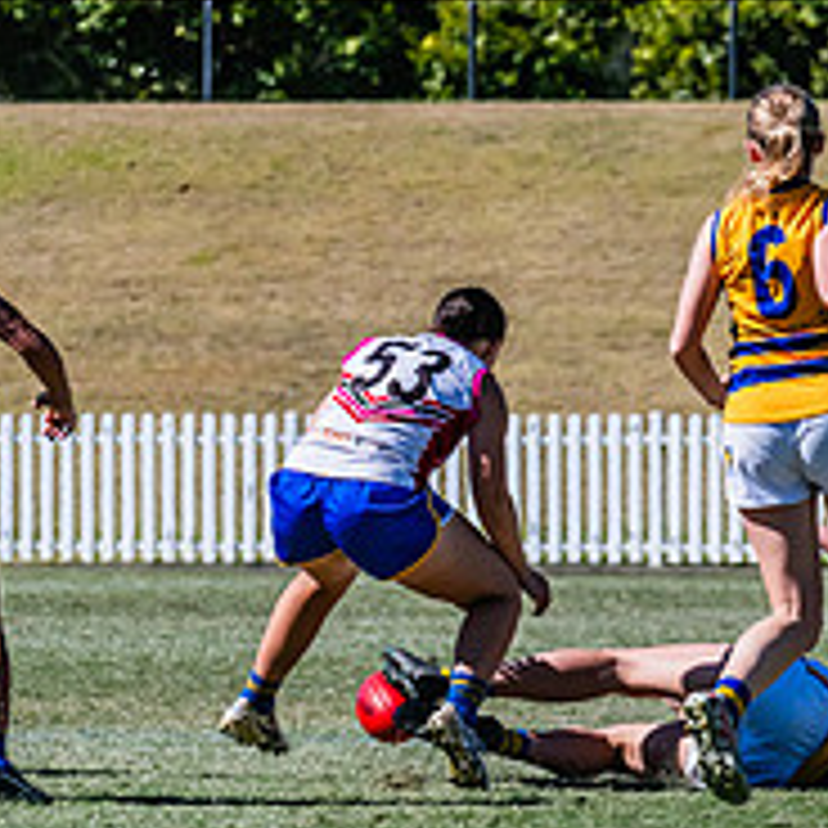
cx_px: 519
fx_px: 20594
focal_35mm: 761
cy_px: 489
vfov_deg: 2.3
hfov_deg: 2.3
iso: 800
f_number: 11
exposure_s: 1/1600
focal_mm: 270
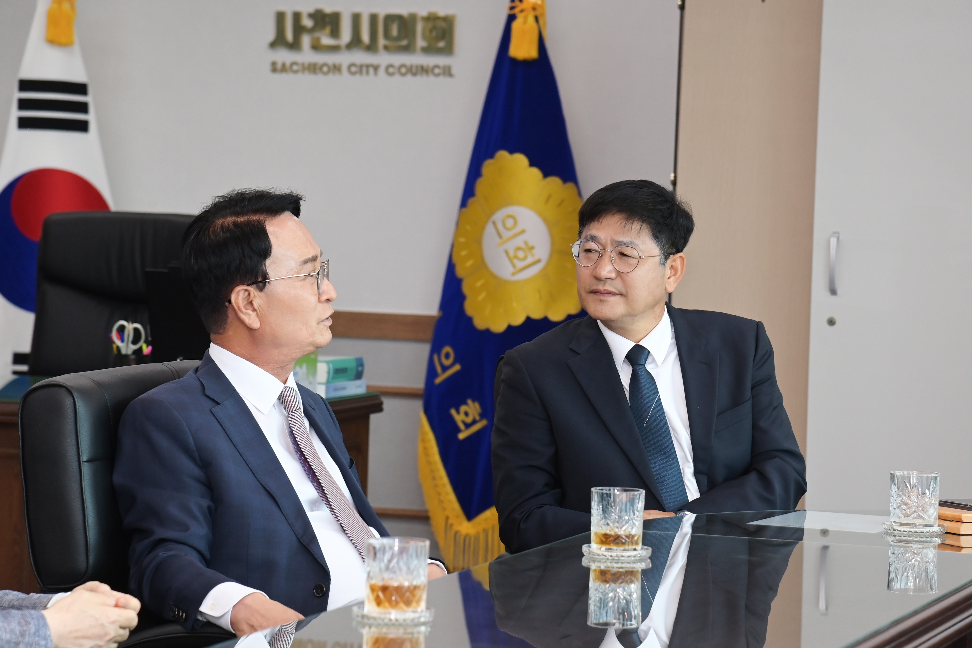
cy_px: 324
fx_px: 2835
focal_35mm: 105
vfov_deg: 13.0
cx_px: 486
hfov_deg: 19.5
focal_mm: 105
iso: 1250
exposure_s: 1/250
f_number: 6.3
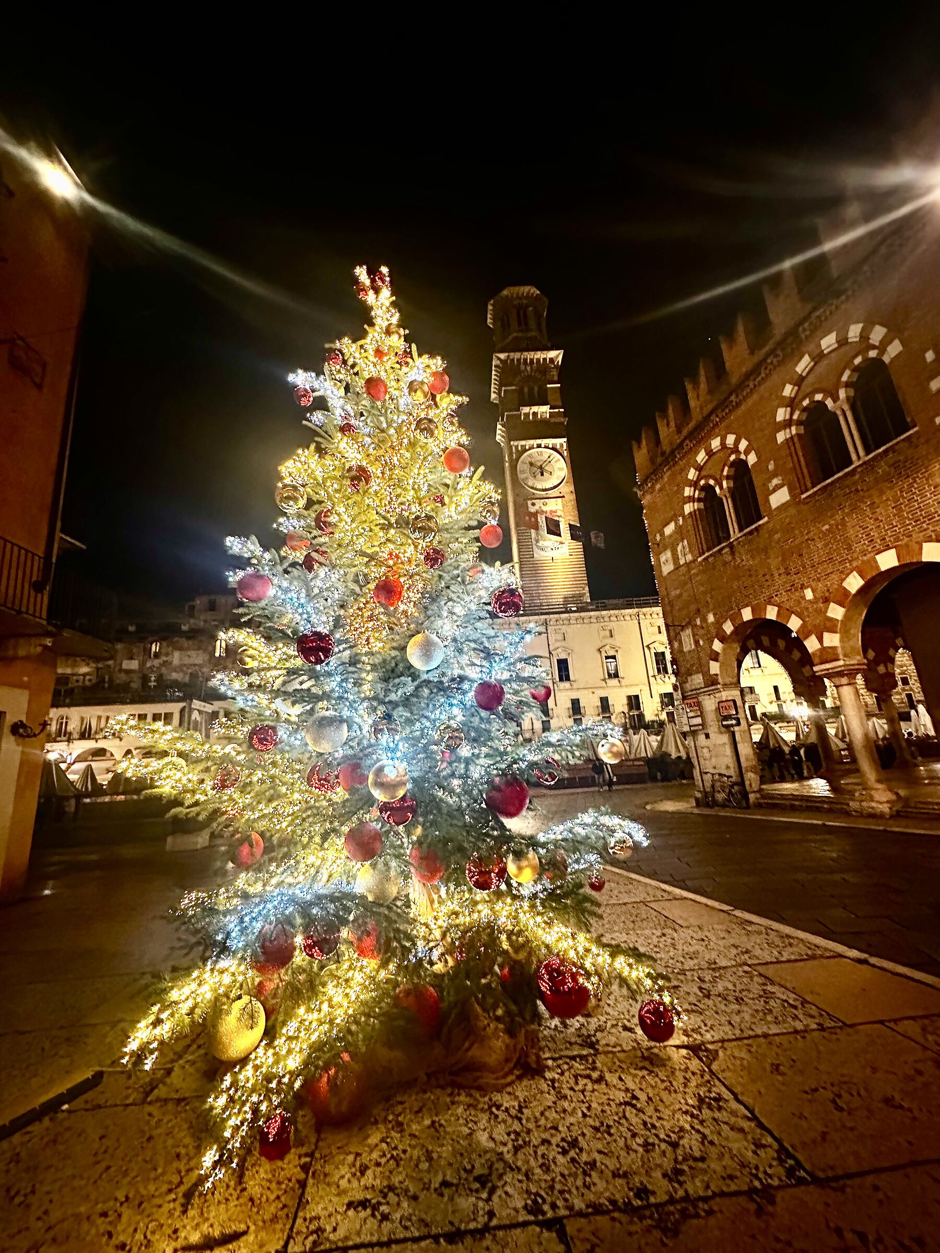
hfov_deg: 85.7
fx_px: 507
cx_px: 470
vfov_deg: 102.1
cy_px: 626
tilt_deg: +16.0
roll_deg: +3.2
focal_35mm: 14
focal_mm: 2.22
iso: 640
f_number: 2.2
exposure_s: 1/47
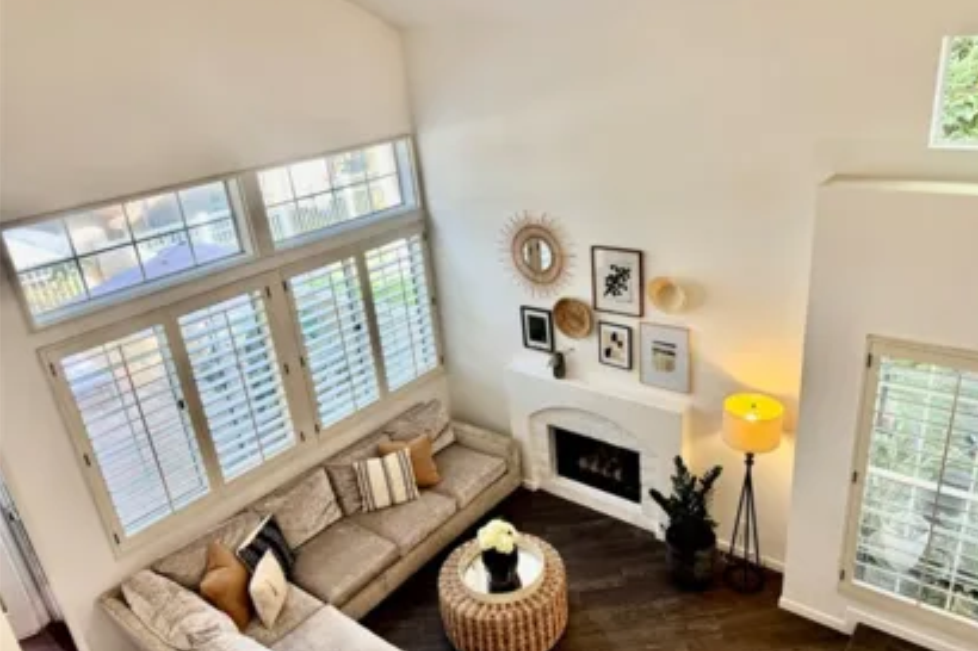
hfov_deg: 69.4
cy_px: 343
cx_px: 507
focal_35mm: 26
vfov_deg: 49.5
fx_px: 706
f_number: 1.78
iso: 100
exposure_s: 1/120
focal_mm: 6.76
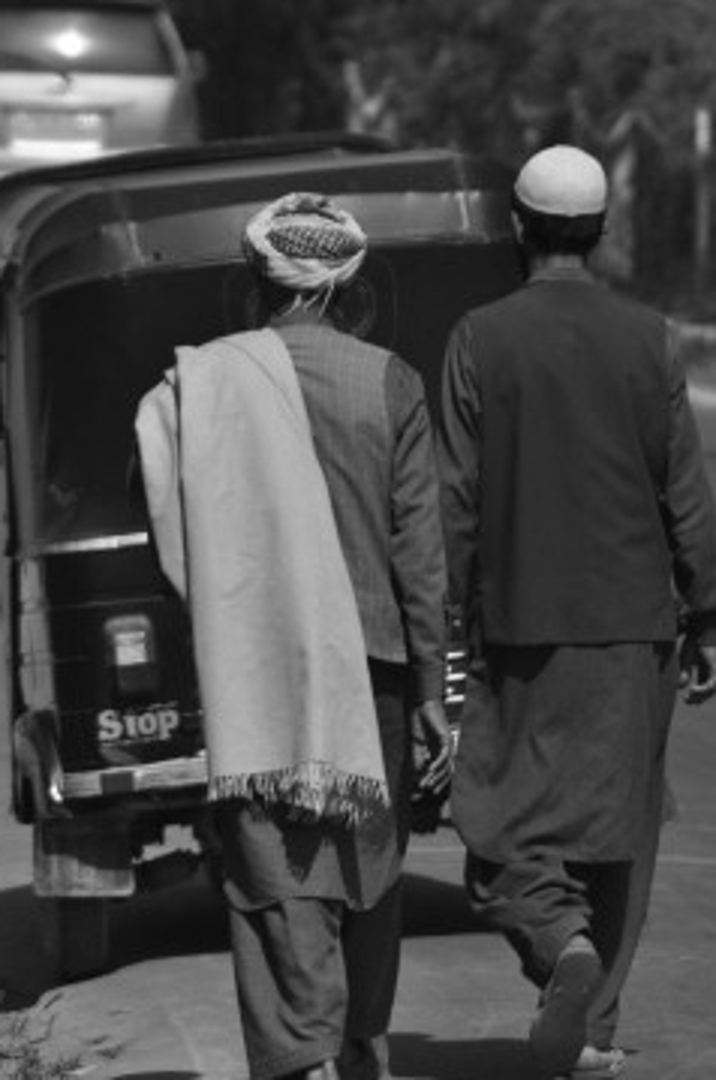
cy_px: 557
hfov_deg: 2.7
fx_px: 15033
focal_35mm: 502
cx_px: 382
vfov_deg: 4.1
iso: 720
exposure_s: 1/1000
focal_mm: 300
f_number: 6.3
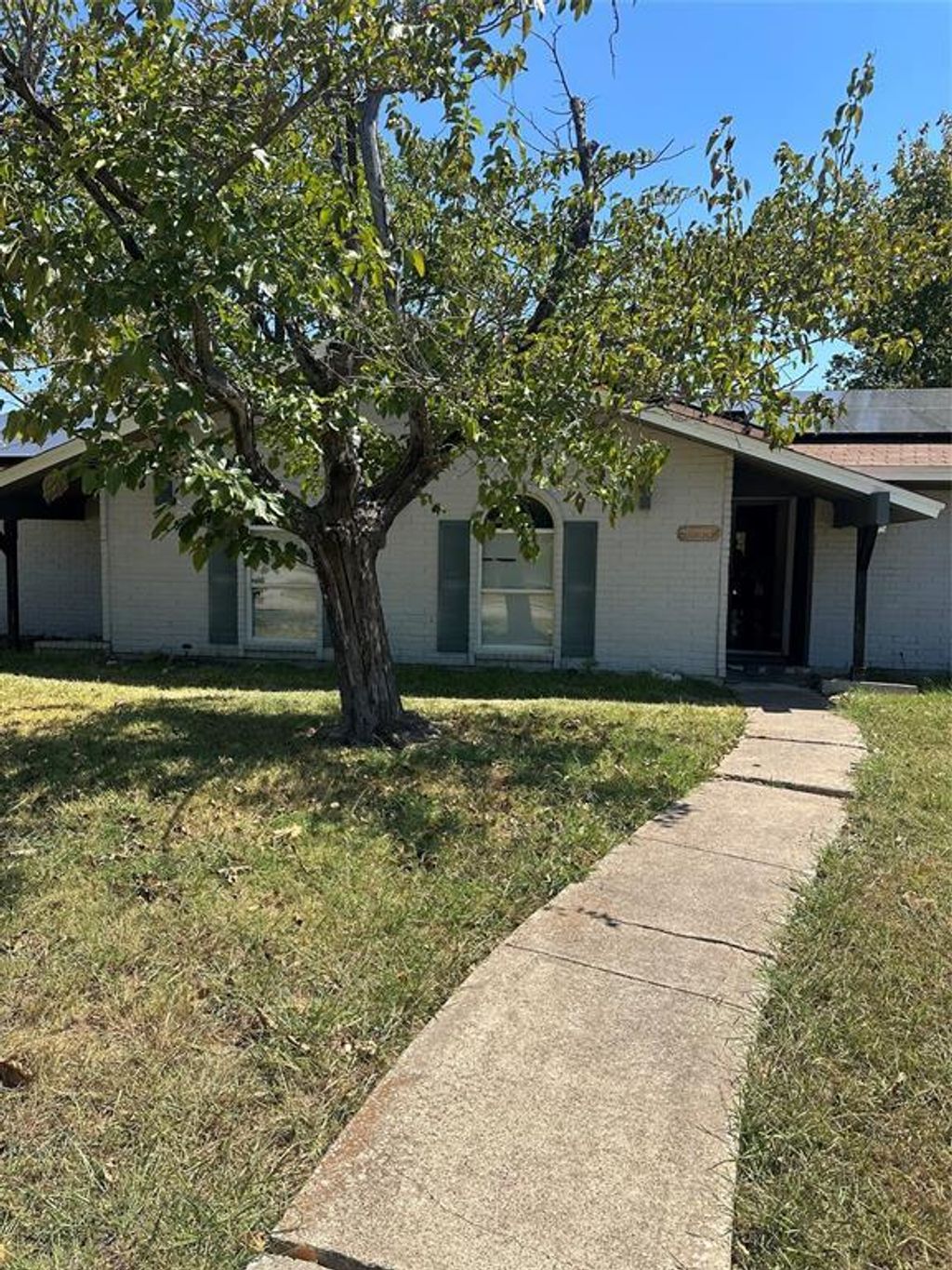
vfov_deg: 71.6
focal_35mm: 24
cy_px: 635
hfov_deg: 56.8
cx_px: 476
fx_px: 880
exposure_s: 1/3472
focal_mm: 6.86
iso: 80
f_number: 1.78
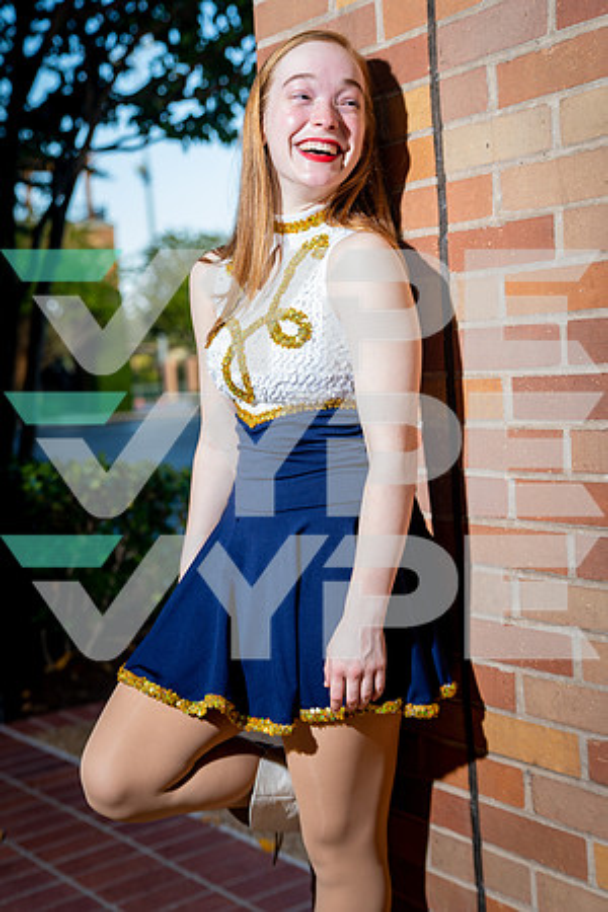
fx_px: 1241
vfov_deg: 40.3
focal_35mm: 49
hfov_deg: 27.5
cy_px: 456
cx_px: 304
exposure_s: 1/250
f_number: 2.8
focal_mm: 49
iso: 100
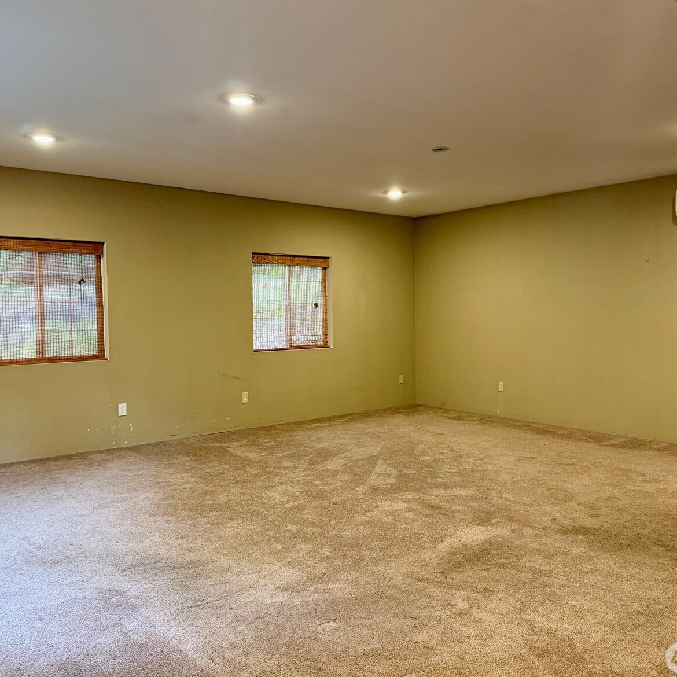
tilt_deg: -3.7
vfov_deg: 55.6
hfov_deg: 55.6
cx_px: 352
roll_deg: +0.8
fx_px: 642
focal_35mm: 29
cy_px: 334
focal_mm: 6.76
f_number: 1.78
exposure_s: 1/60
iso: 320
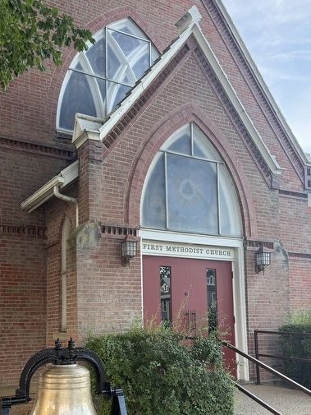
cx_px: 139
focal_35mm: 38
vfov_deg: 48.0
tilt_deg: +5.4
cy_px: 284
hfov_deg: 37.7
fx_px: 455
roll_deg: +1.0
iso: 100
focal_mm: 6.76
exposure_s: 1/121
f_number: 1.78
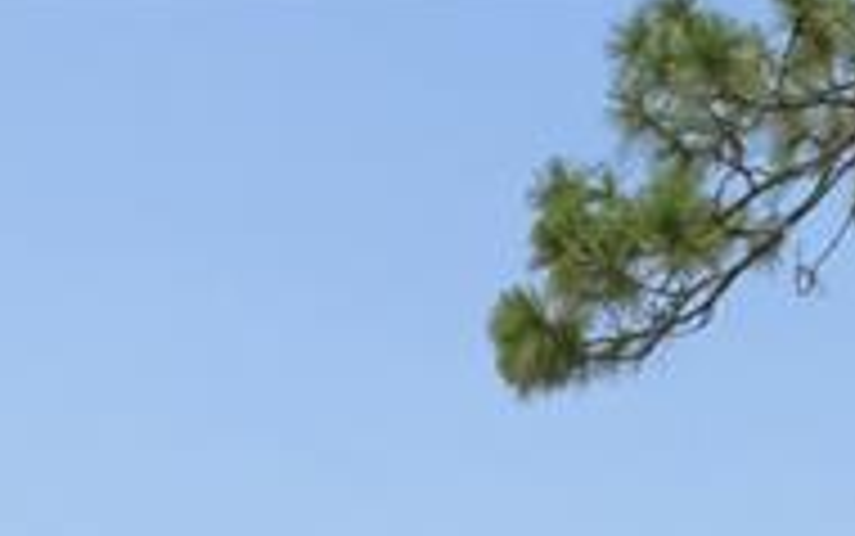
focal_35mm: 121
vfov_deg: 9.1
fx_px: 2821
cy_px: 1516
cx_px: -189
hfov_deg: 16.5
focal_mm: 8.4
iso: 100
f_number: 2.8
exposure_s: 1/730
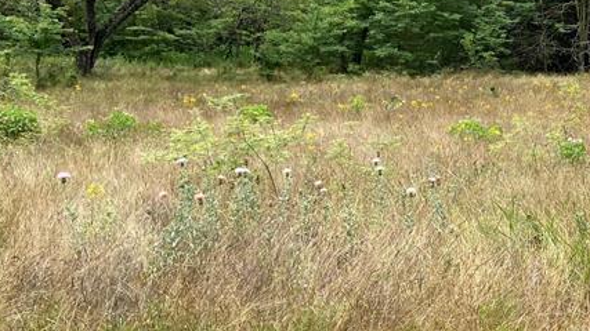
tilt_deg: -7.2
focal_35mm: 68
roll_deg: -2.6
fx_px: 1064
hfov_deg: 28.4
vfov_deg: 17.7
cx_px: 634
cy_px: 112
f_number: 1.8
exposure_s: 1/2183
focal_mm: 4.25
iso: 32
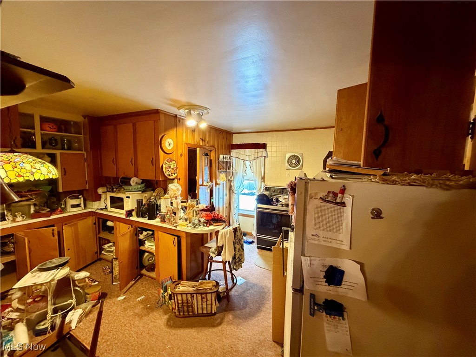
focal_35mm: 14
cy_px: 178
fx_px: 193
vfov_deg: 85.7
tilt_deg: -5.0
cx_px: 238
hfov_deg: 102.1
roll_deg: -0.6
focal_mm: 2.22
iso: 1000
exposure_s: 1/60
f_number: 2.2
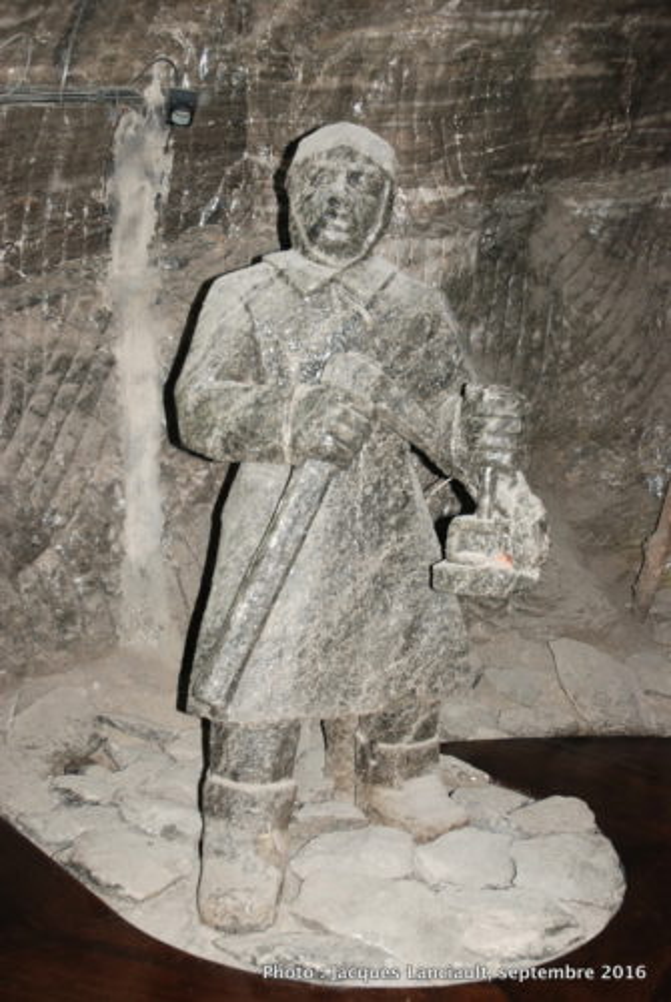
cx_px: 336
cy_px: 501
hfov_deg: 35.6
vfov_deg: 51.2
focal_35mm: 38
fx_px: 1045
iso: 500
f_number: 4.5
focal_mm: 25
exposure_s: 1/60
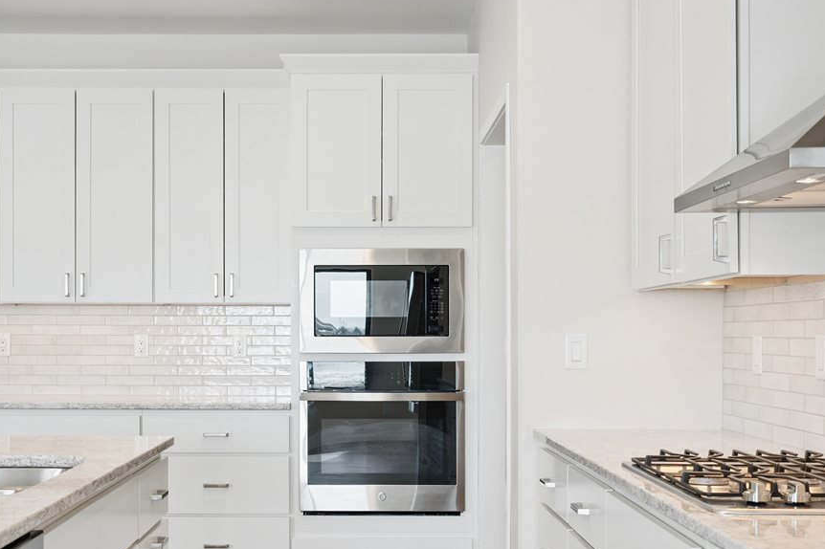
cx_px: 333
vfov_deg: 27.4
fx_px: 1122
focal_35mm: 49
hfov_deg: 40.2
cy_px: 335
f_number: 8
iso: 400
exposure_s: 1/80
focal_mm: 33
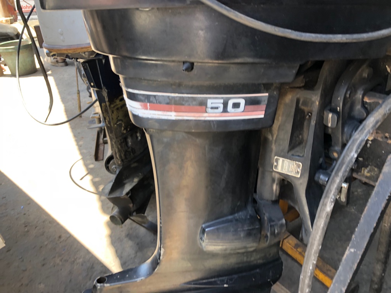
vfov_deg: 49.7
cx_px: 196
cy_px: 146
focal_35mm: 28
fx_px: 316
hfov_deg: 63.4
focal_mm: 4
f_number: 1.8
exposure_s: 1/120
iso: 64
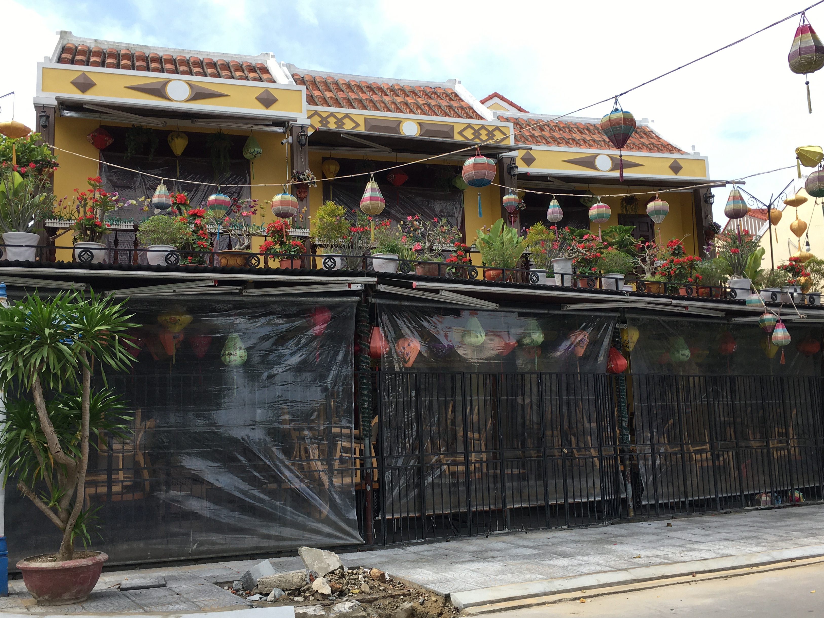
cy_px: 315
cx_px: 410
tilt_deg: +9.4
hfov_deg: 51.4
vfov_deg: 39.7
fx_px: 857
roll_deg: +1.9
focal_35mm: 36
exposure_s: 1/785
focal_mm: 4.15
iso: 25
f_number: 2.2
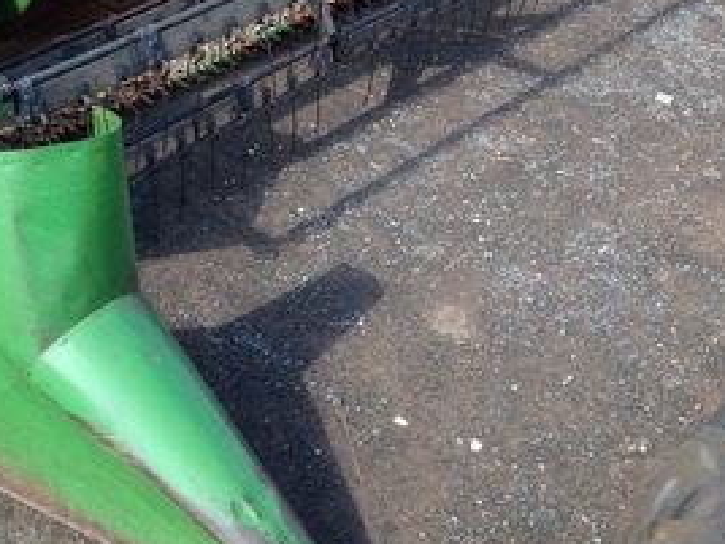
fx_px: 1487
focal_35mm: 71
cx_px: 243
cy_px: 22
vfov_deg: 20.2
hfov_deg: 27.2
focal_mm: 4.28
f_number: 2.4
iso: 64
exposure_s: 1/526
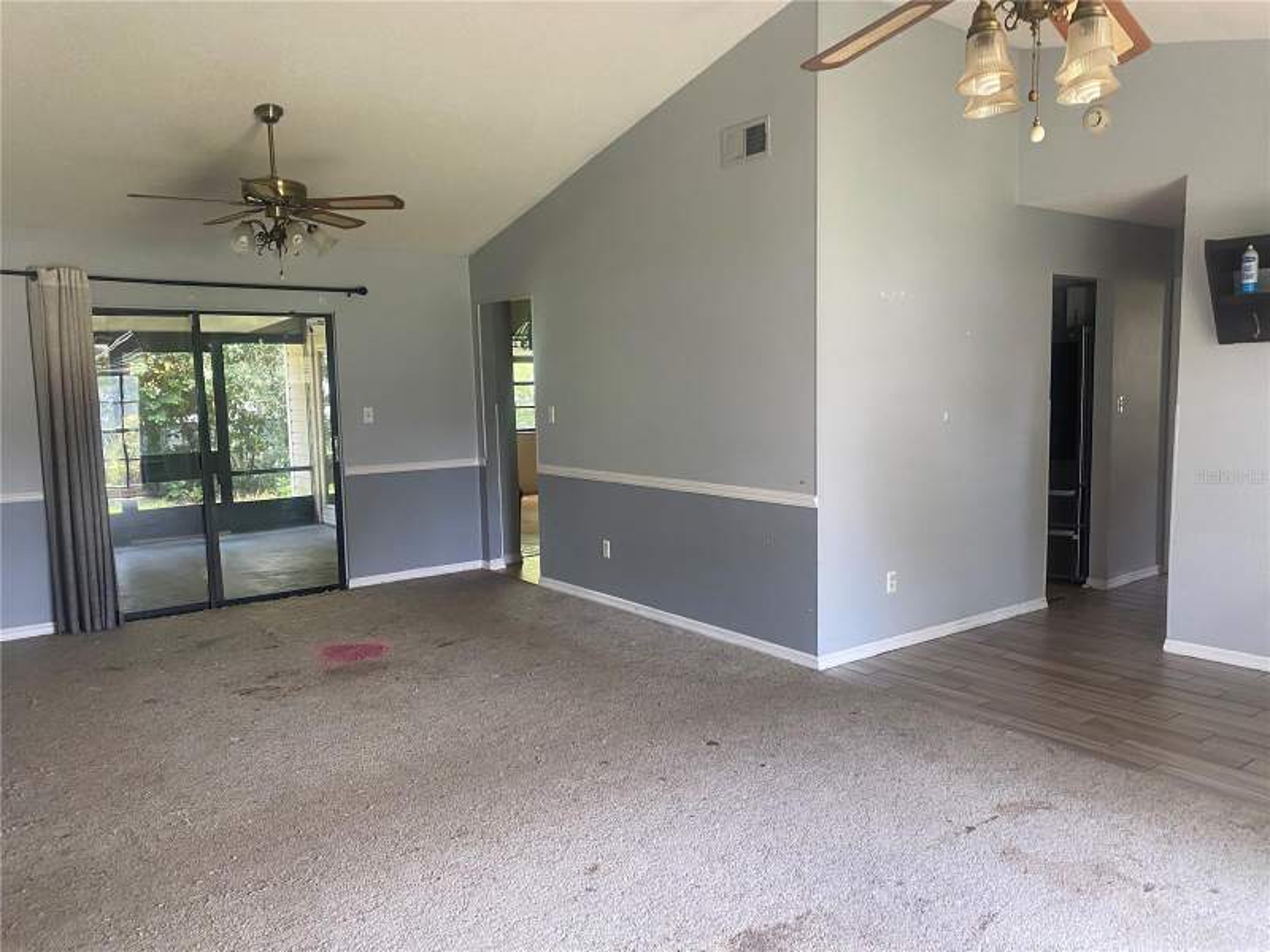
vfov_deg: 53.1
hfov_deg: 67.3
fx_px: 954
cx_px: 635
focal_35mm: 26
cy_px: 476
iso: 125
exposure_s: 1/71
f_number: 1.8
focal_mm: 4.25
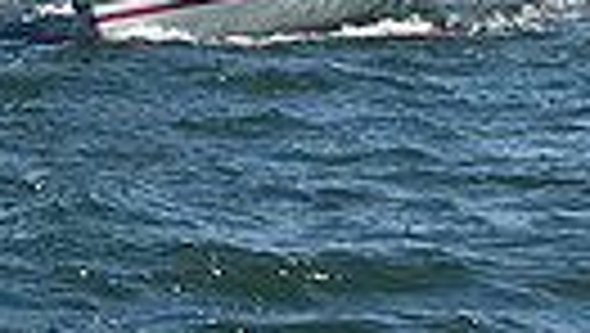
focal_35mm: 325
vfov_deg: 3.6
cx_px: -34
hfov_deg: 6.6
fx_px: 5090
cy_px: -806
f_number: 9
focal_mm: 70
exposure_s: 1/1250
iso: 320
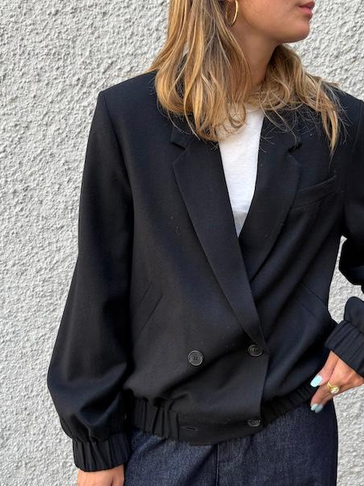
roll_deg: +1.3
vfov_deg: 44.8
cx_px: 231
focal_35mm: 42
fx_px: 589
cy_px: 252
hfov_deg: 34.1
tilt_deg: -9.3
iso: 40
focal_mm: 5.96
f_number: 1.6
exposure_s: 1/214
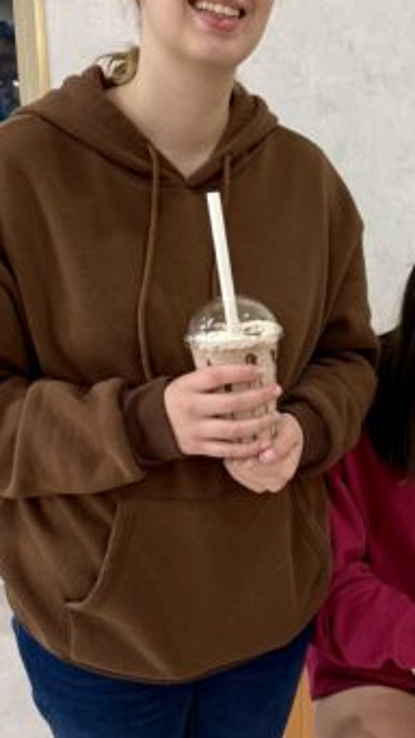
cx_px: 322
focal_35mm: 46
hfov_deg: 25.6
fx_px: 899
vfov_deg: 44.6
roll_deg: -0.4
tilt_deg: -14.0
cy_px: 374
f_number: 1.78
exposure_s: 1/60
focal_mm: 6.76
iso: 320
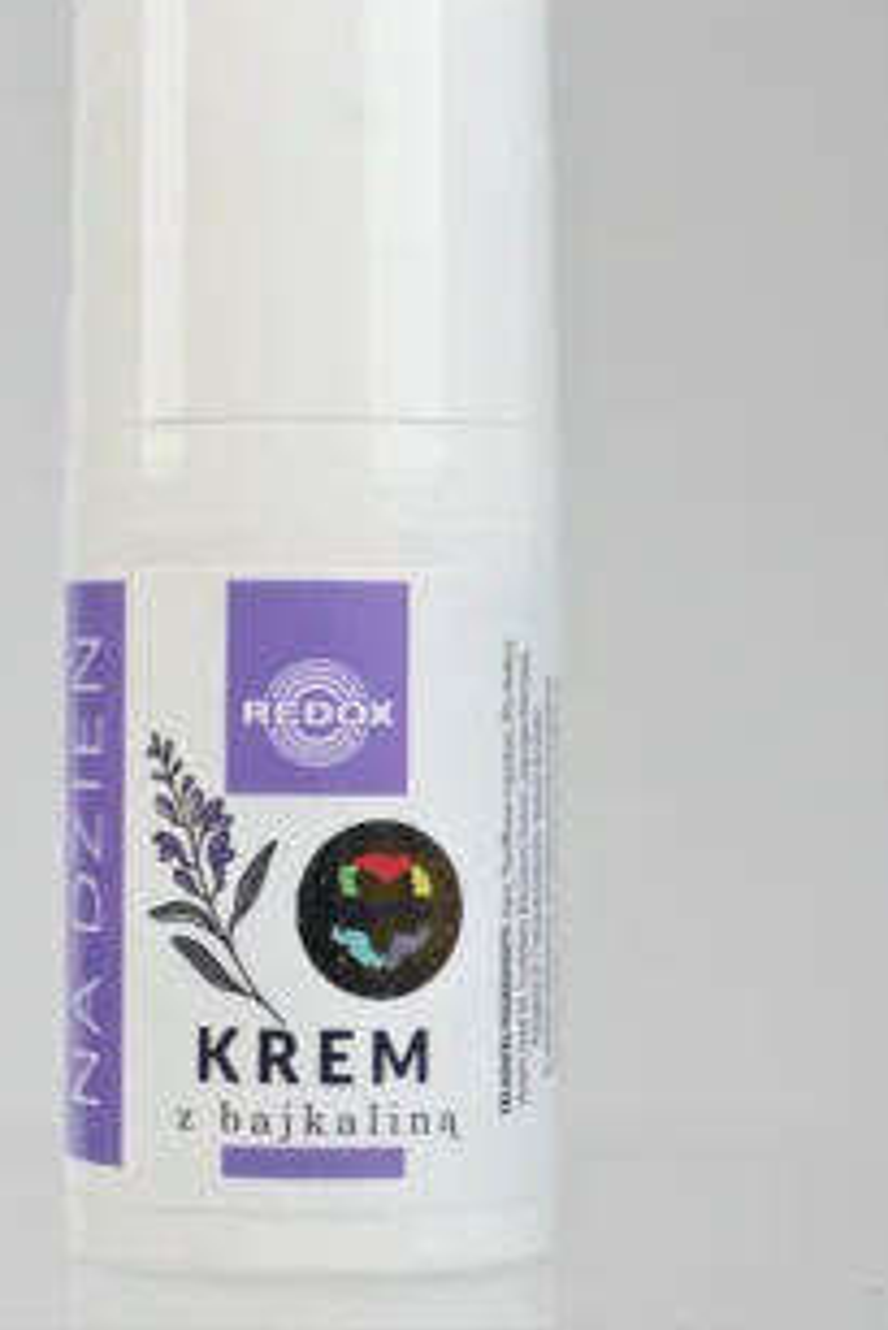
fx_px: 4065
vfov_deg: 18.6
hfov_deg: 12.4
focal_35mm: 110
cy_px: 646
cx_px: 286
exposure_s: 1/160
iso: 320
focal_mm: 50
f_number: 6.3
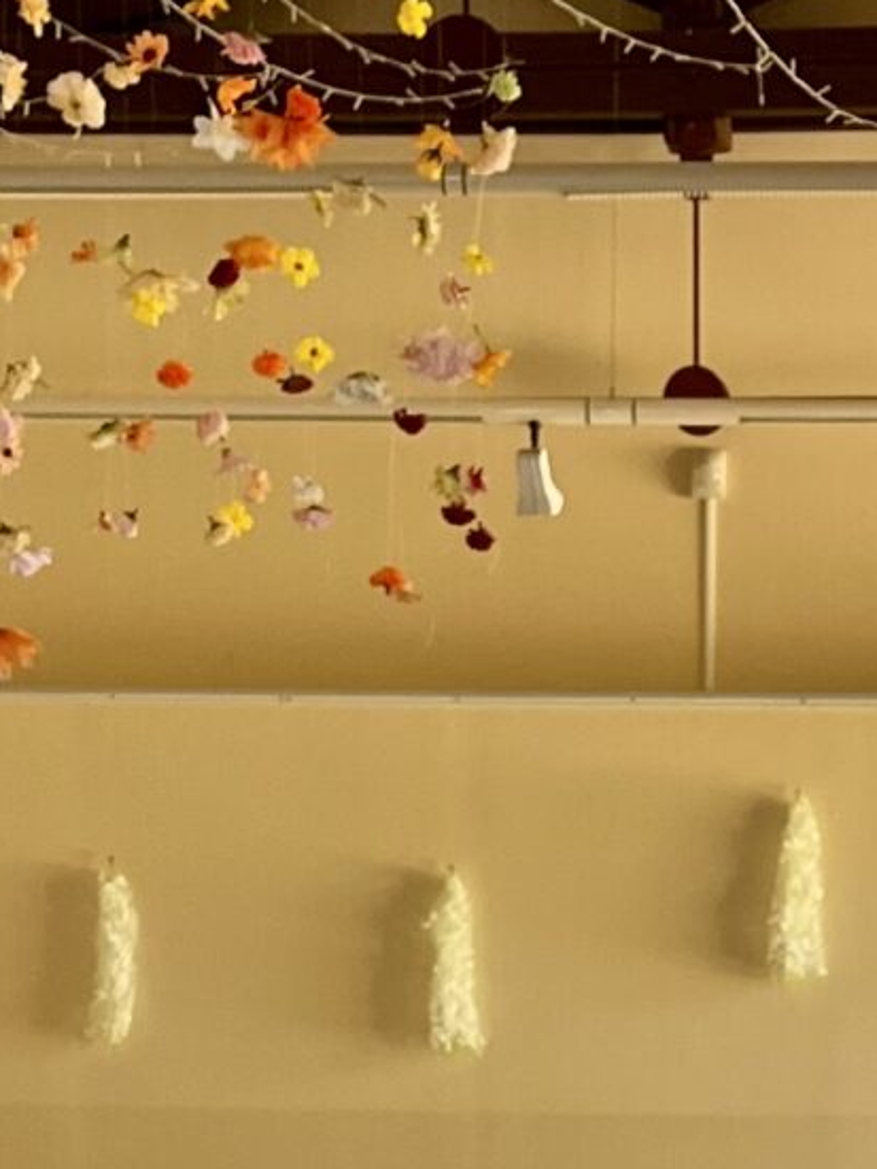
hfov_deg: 12.1
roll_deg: +0.2
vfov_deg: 15.1
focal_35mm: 121
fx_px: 4084
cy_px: 1747
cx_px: 913
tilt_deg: -8.1
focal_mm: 5.1
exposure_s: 1/60
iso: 160
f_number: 1.6
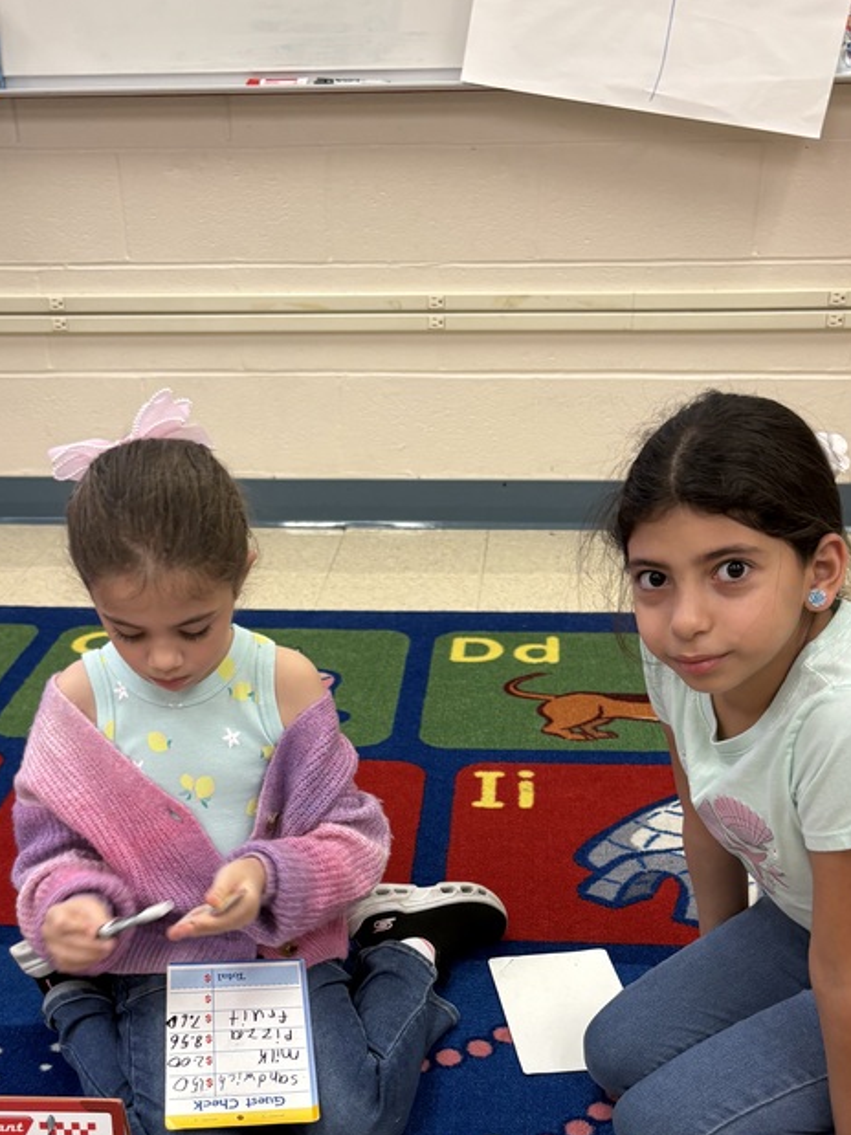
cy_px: 897
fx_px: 1410
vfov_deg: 42.1
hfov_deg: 33.5
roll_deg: +1.9
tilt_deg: -31.8
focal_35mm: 43
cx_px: 376
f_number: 1.6
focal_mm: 5.96
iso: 80
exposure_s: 1/60
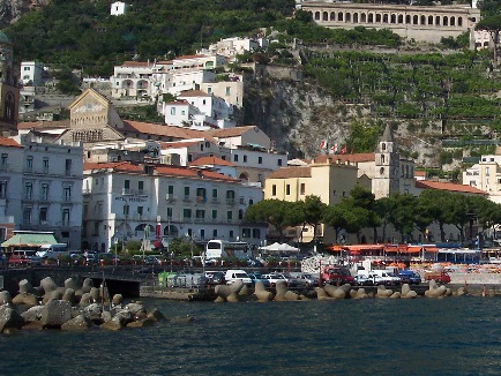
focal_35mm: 70
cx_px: 456
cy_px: 99
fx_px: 1014
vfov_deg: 20.9
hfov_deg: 26.8
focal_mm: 8
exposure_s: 1/1000
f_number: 4.8
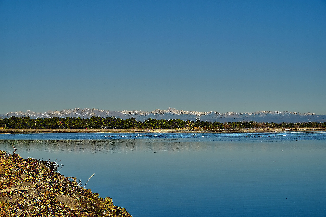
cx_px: 163
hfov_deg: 24.5
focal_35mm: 83
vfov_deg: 16.5
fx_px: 752
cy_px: 108
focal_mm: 55
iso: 400
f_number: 11
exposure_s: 1/1000
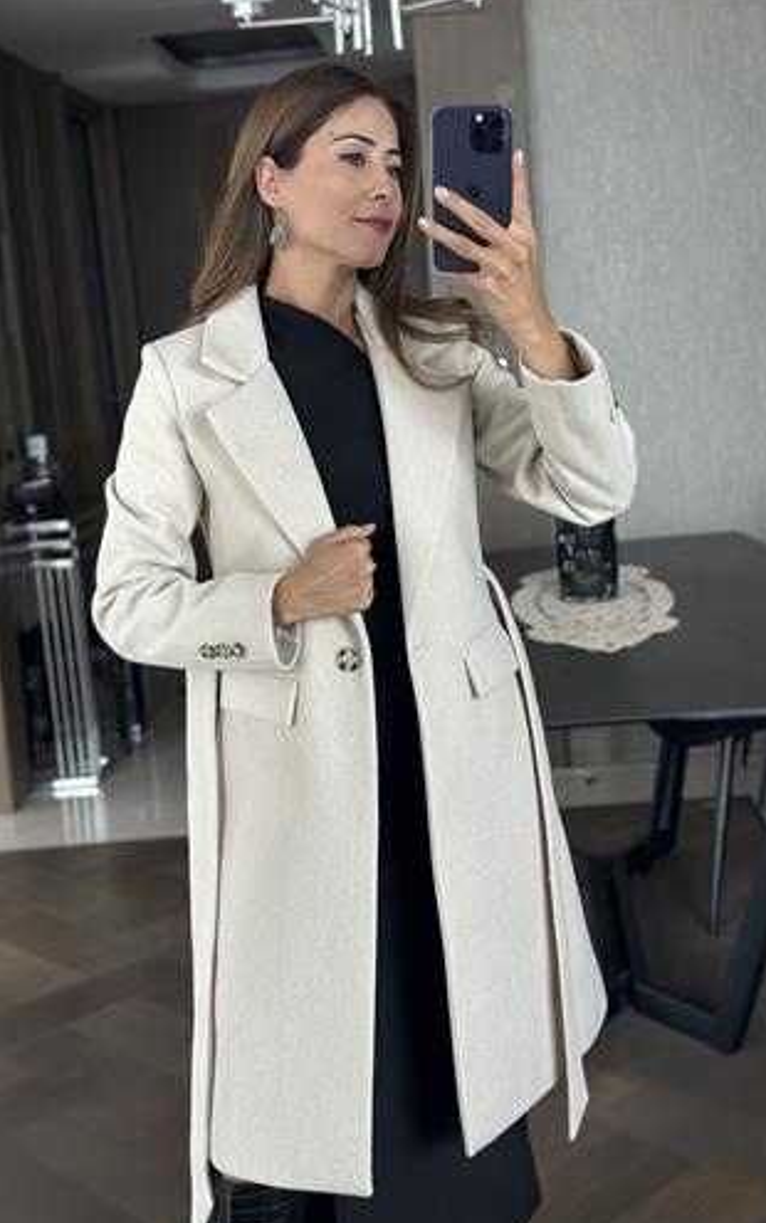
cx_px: 348
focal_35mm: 52
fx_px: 1734
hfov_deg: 24.9
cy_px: 615
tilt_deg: -19.4
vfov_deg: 38.8
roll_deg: +5.8
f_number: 1.78
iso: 400
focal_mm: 6.86
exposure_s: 1/60
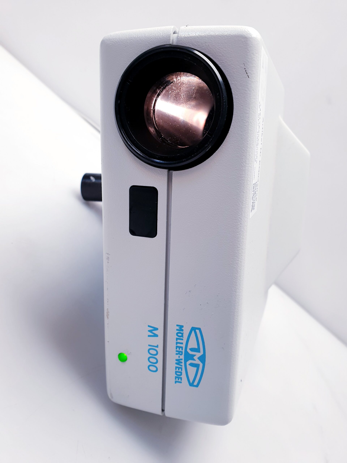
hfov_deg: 53.1
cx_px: 174
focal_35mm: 26
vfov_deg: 67.3
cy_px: 232
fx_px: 348
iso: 80
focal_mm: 4.3
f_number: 2.4
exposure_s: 1/50
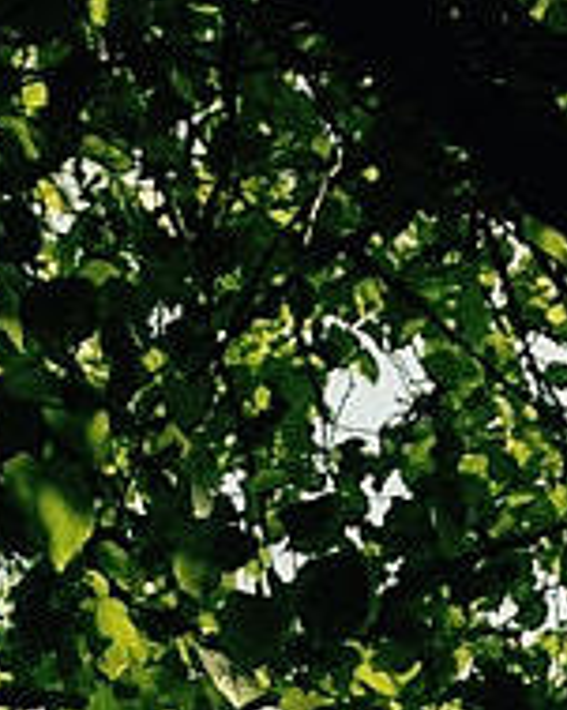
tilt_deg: +0.0
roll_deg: +2.6
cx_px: 781
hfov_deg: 5.6
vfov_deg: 6.3
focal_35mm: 273
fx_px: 5731
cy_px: 2431
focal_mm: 4.12
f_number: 2.4
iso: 50
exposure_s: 1/1153
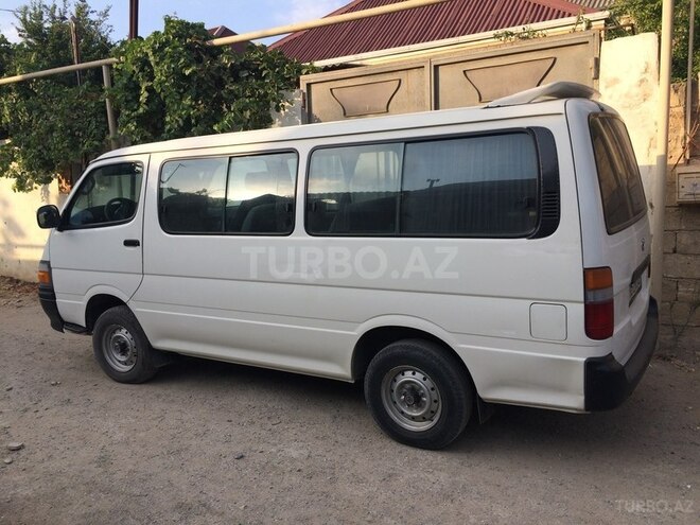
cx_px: 350
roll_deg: +1.2
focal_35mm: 29
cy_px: 262
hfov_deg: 61.7
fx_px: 586
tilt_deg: -7.2
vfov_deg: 48.2
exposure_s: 1/838
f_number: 2.2
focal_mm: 4.15
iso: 32
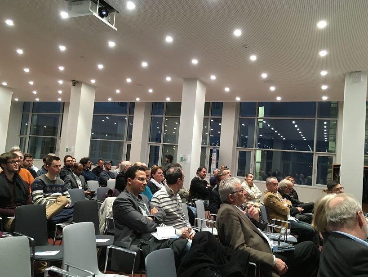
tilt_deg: +3.3
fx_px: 319
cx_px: 178
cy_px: 138
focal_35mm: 30
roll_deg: -5.5
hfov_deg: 59.9
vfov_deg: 46.8
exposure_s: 1/33
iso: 160
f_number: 2.2
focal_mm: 4.15
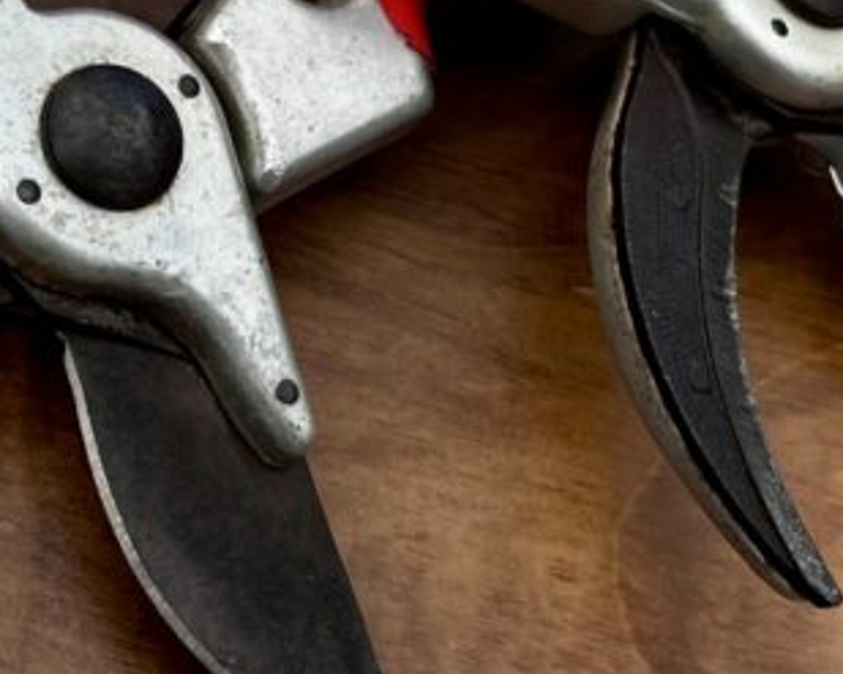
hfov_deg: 22.6
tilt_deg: -58.1
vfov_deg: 18.0
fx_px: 2095
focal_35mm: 84
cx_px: 240
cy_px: 96
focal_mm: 5.1
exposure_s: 1/1096
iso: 50
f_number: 1.6
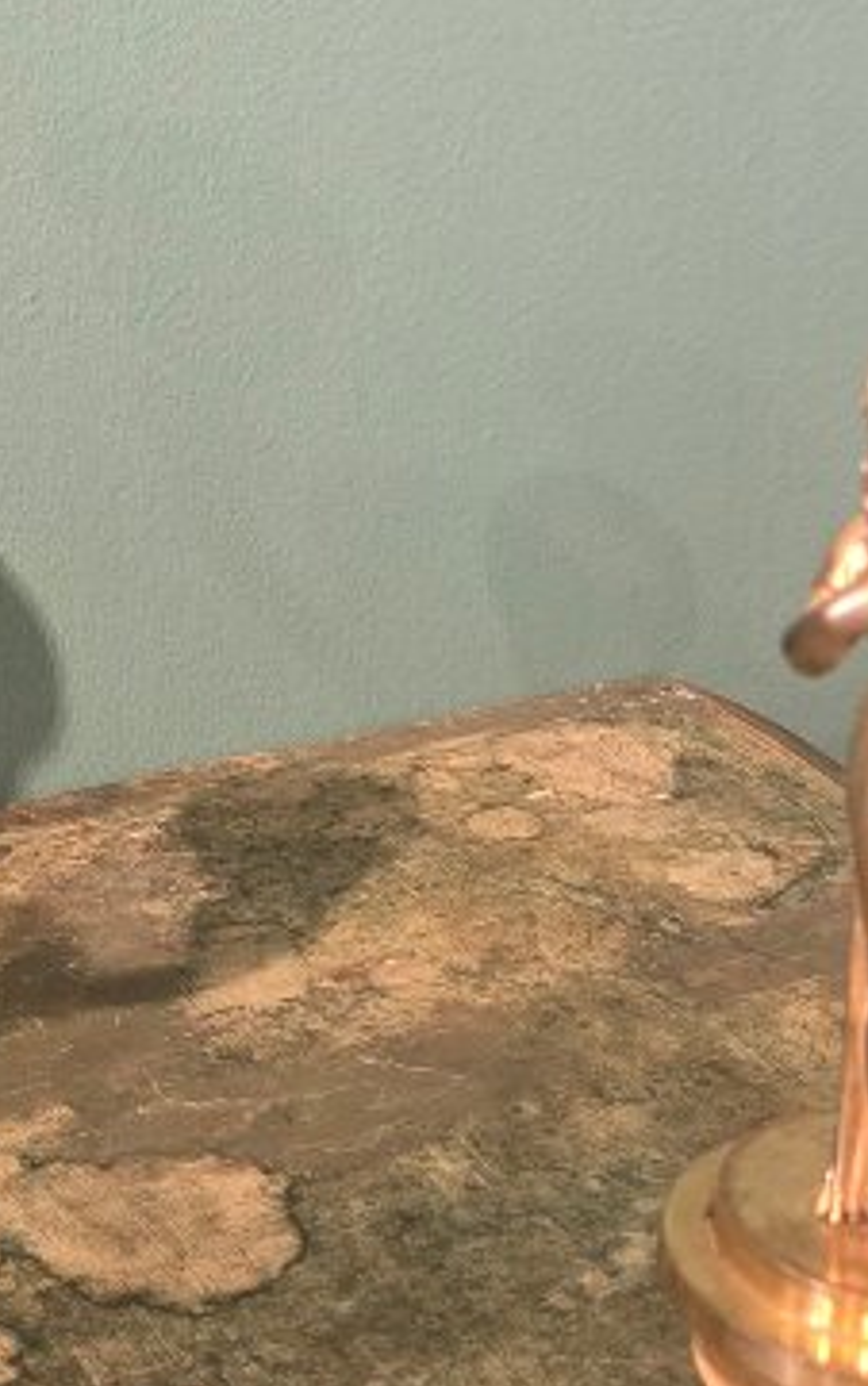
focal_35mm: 81
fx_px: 3062
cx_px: 81
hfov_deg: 15.9
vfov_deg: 25.4
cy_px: 480
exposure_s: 1/100
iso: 500
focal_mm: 5.4
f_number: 1.8
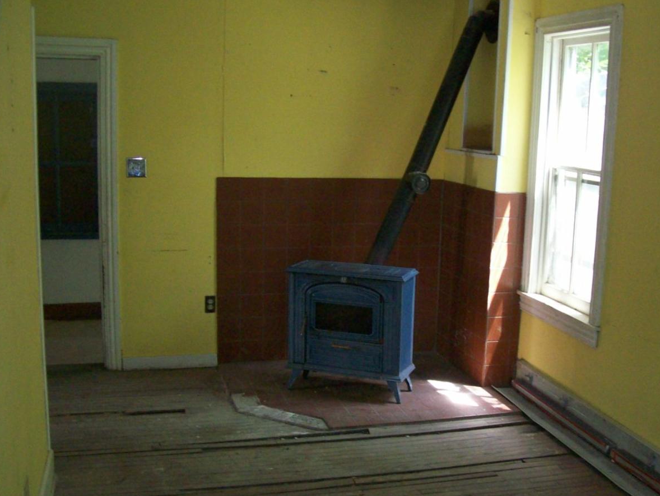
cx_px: 388
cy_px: 275
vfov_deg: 32.9
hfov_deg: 42.8
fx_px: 839
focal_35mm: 44
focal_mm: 6
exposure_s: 1/64
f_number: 2.7
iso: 200
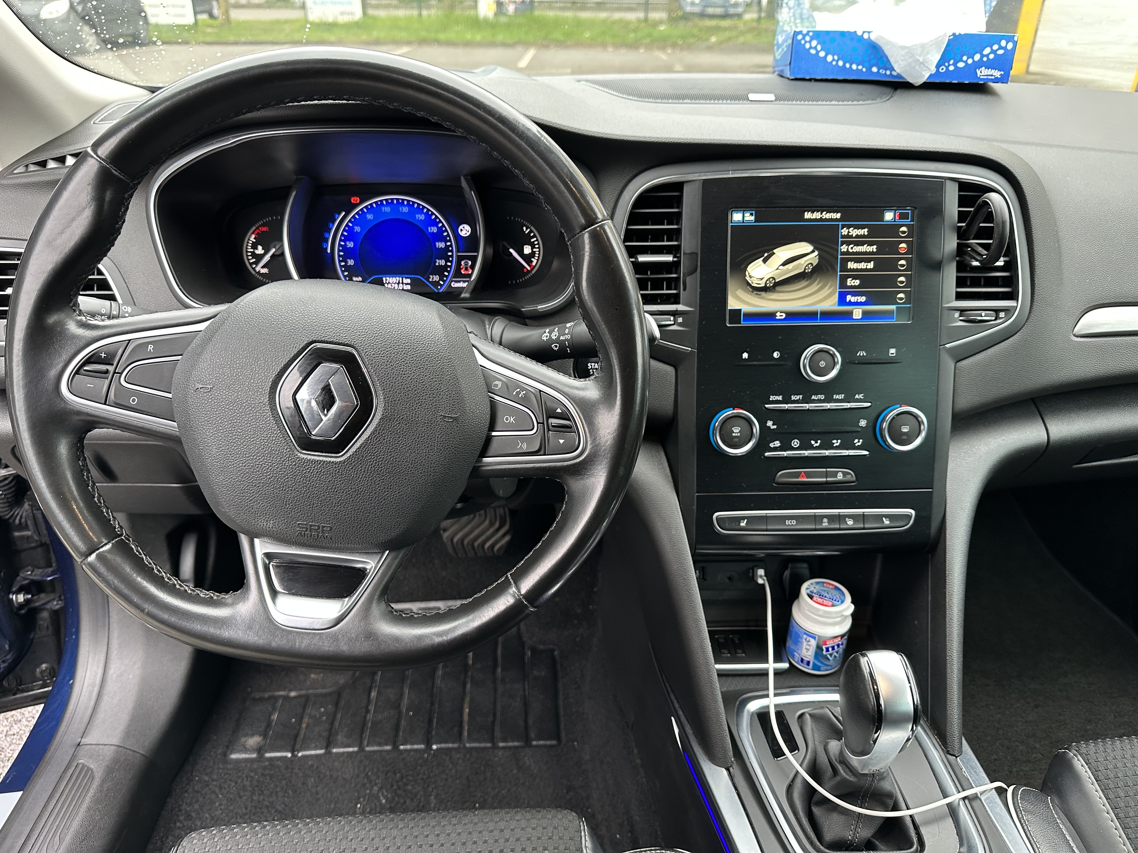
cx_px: 569
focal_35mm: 24
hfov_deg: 71.6
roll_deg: -1.8
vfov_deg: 56.8
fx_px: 789
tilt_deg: -29.5
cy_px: 426
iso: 200
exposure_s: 1/50
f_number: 1.78
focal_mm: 6.86
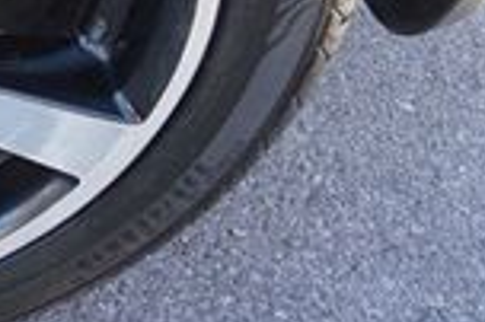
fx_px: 1359
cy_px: -214
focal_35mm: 101
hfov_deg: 16.3
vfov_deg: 12.6
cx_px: -444
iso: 200
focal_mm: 16
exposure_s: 1/60
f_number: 4
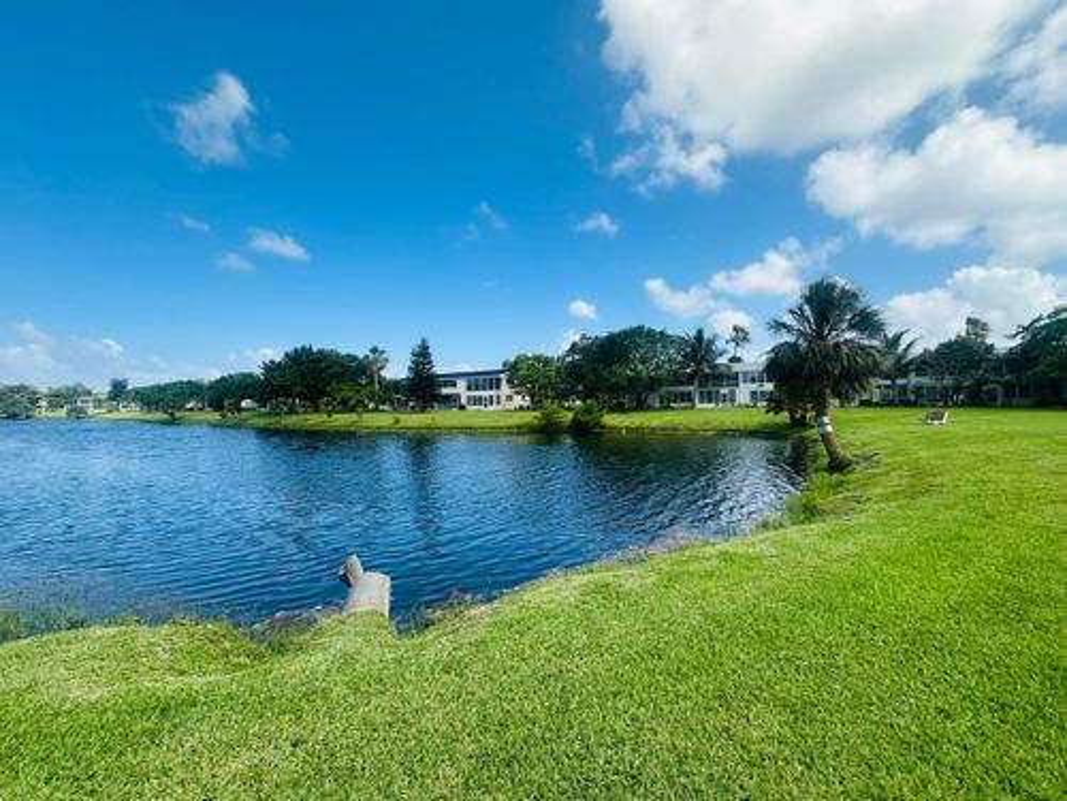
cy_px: 400
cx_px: 534
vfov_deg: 85.7
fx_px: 432
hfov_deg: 102.1
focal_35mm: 14
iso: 50
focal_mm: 2.22
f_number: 2.2
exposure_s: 1/1490
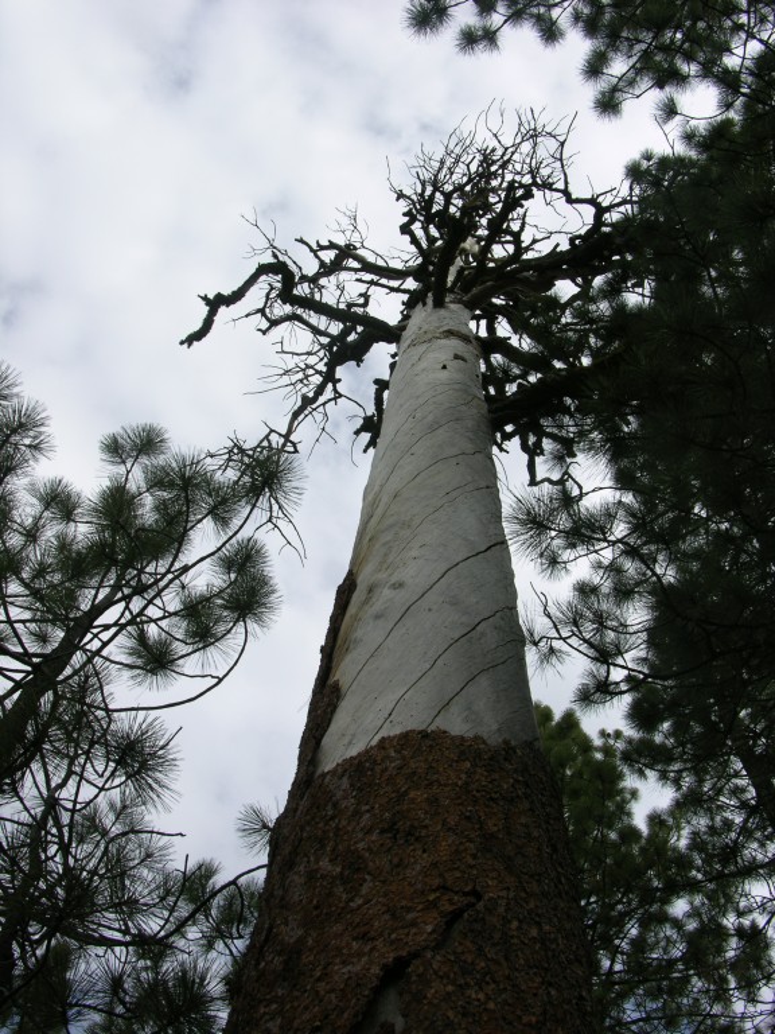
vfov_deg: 52.6
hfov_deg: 40.7
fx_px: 1045
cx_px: 388
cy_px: 517
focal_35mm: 35
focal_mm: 8.9
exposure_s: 1/247
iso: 50
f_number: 7.1
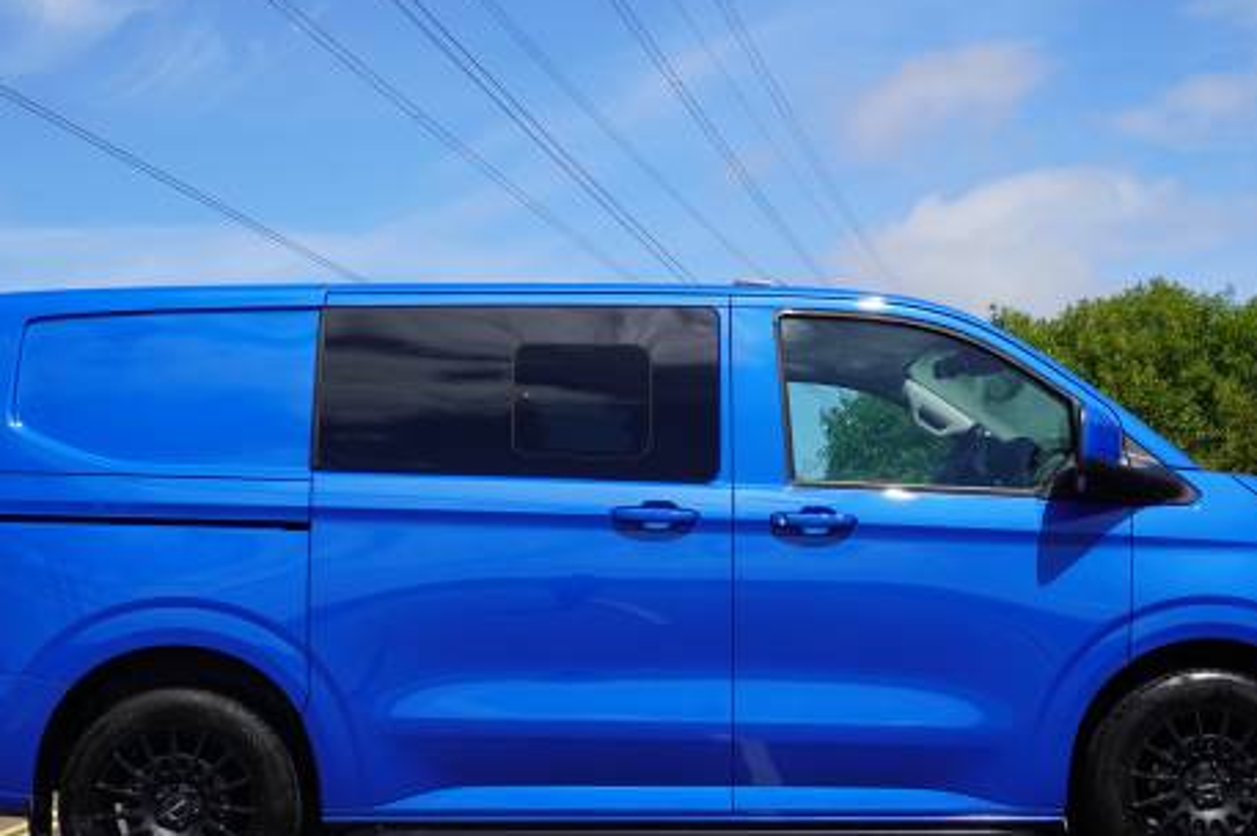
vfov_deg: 23.8
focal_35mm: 57
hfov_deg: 35.2
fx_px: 1978
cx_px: 638
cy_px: 528
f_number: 10
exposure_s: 1/125
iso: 100
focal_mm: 27
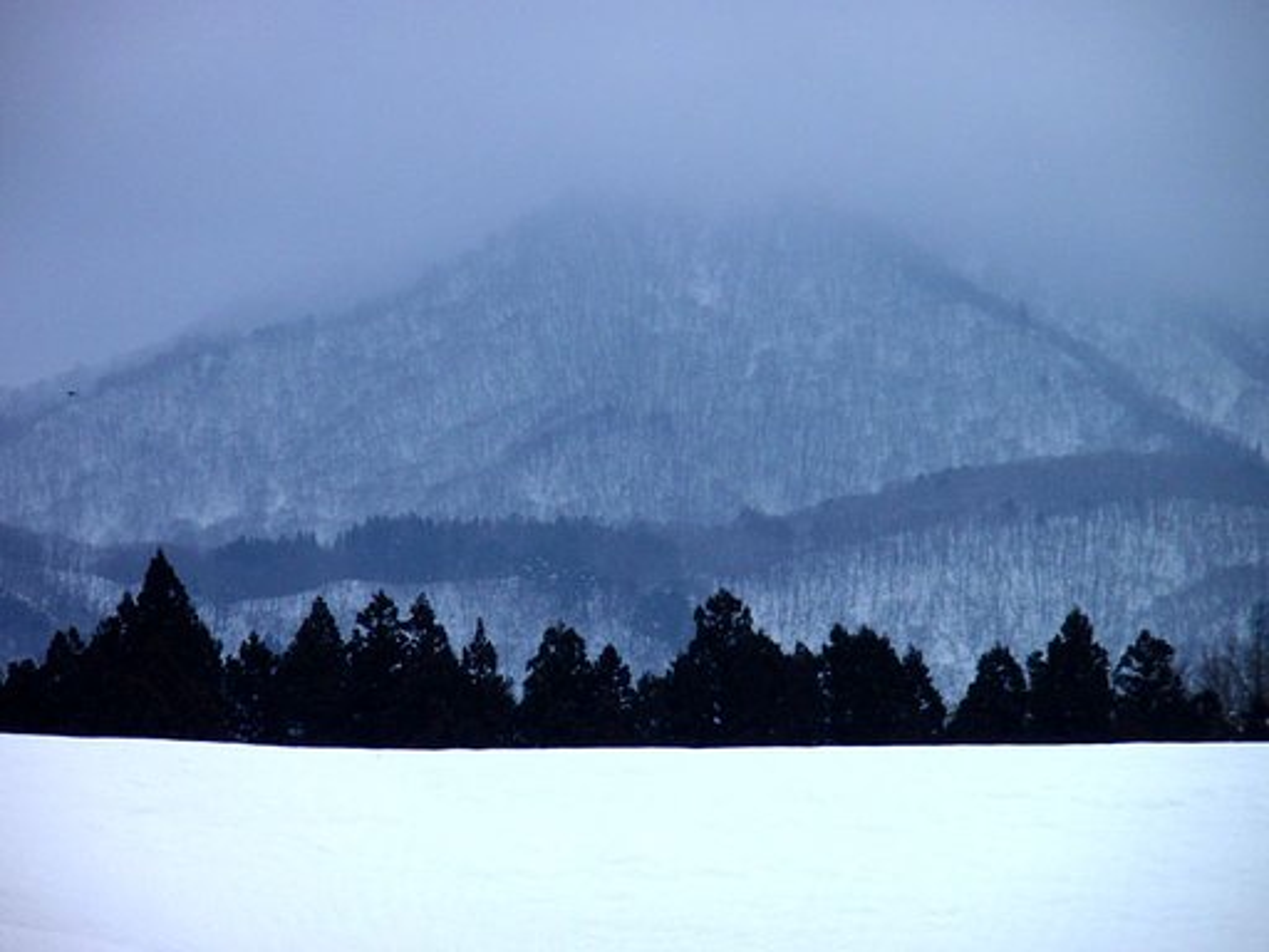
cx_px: 634
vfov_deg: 5.3
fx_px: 10265
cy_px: 476
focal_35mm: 280
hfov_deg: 7.1
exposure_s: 1/100
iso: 100
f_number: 5.9
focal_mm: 50
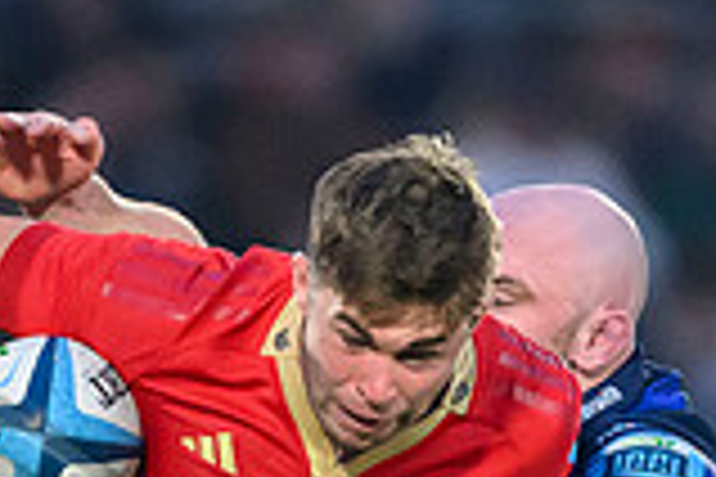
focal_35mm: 3046
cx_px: 245
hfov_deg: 0.7
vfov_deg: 0.5
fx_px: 60577
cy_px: 1052
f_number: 4
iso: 6400
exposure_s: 1/1000
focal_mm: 560
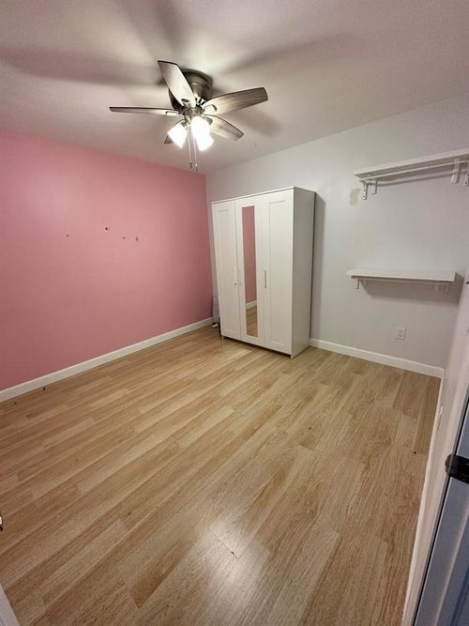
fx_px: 253
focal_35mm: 14
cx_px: 234
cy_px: 313
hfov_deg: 85.7
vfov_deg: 102.1
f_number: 2.2
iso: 250
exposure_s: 1/120
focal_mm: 2.22
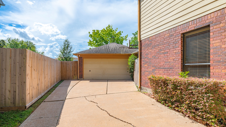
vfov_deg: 55.8
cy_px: 69
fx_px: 120
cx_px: 113
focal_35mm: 20
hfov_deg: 86.6
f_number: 14
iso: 125
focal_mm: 19
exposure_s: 1/160
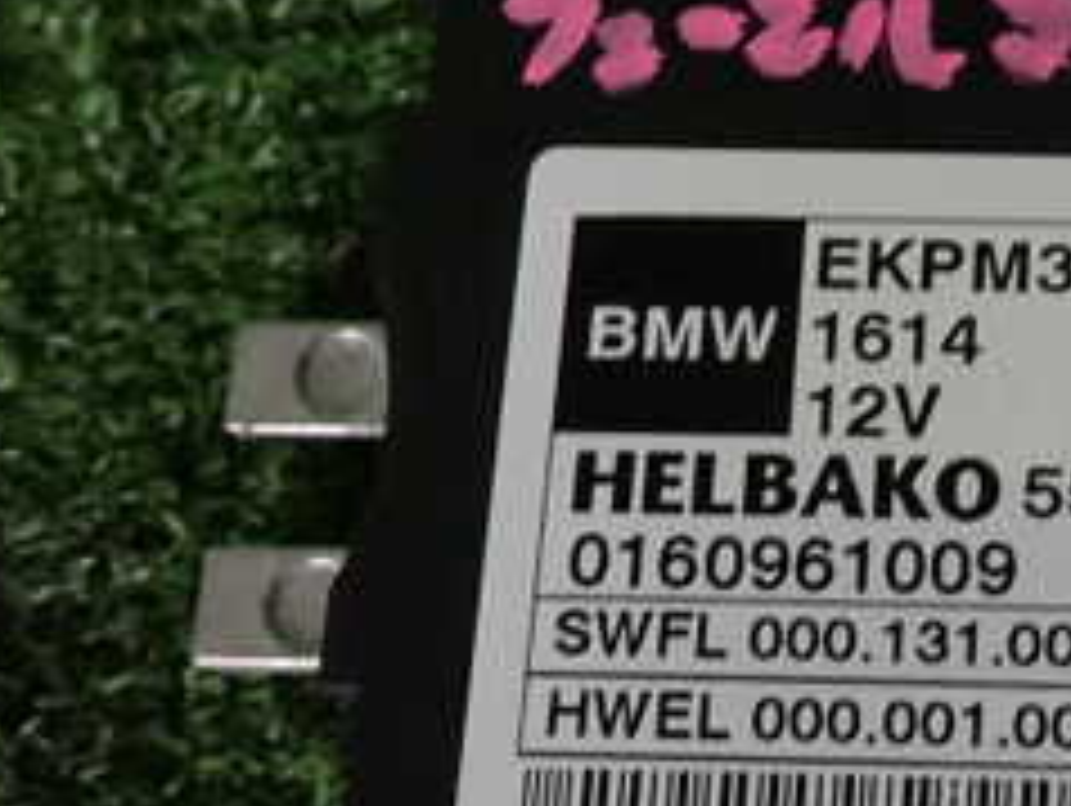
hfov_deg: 28.8
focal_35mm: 63
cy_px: 311
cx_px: 1066
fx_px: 1951
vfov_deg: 23.3
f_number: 2.8
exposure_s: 1/60
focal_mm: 4.5
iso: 125
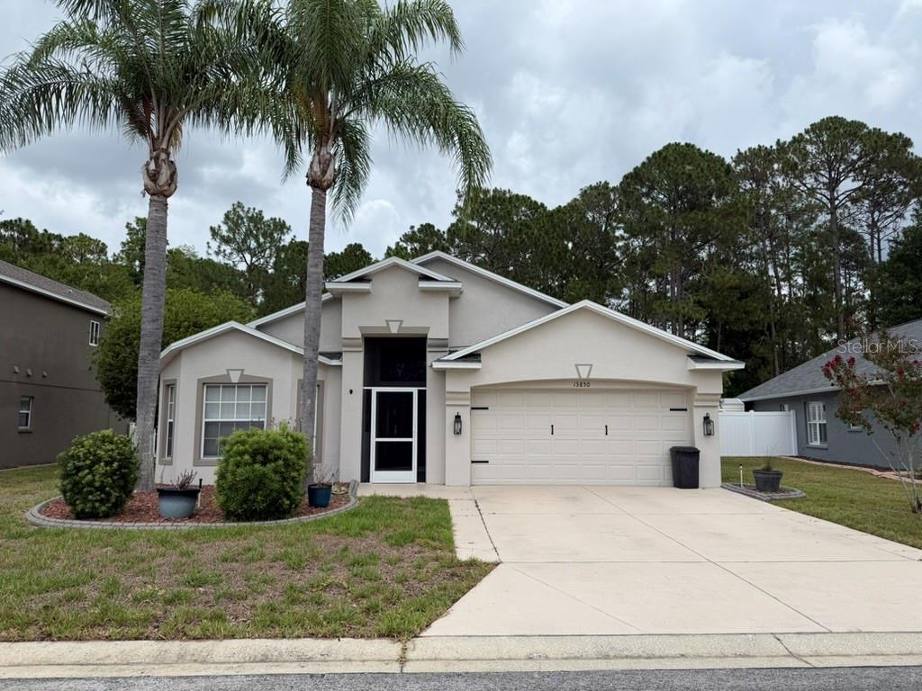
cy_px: 346
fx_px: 639
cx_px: 461
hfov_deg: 71.6
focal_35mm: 24
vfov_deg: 56.8
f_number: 1.78
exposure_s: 1/3759
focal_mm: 6.76
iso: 80
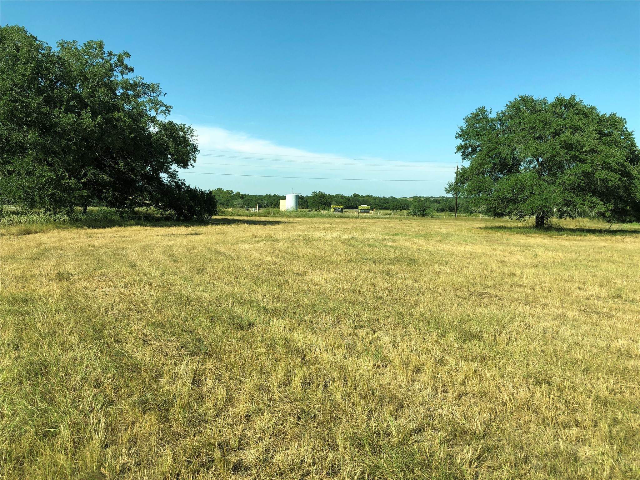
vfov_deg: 49.7
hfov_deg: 63.4
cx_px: 320
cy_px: 240
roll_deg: -0.6
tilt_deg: -4.0
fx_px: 518
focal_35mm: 28
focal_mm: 3.99
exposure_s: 1/1946
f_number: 1.8
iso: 20
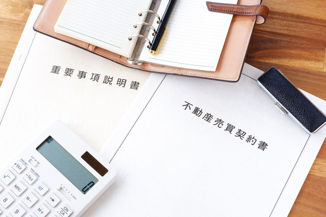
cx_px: 163
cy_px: 108
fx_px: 480
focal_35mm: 53
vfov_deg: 25.5
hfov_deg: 37.5
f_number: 7.1
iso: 400
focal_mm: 35.8
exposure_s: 1/15
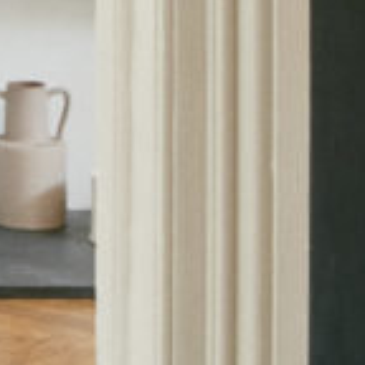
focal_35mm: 177
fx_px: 2112
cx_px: -456
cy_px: -456
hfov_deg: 9.1
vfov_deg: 9.1
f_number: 11
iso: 160
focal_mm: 17.6
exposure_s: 2.5
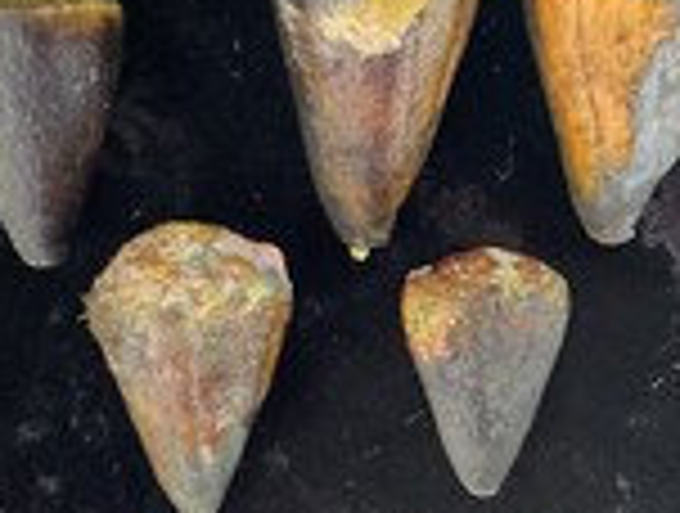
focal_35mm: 67
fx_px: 1319
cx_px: 405
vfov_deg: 22.0
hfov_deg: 28.8
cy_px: 272
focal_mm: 3
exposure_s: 1/60
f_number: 1.8
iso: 125
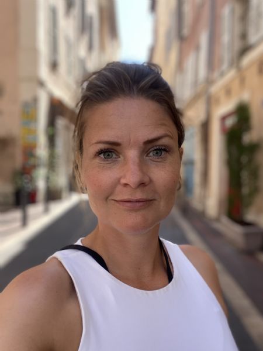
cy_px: 176
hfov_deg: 46.8
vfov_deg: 60.0
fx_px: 304
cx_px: 132
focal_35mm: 30
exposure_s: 1/122
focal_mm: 2.71
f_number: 2.2
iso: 25
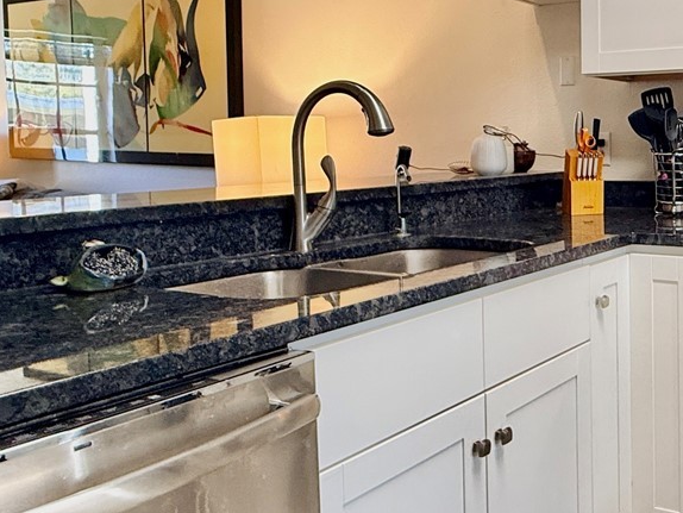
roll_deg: +0.3
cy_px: 181
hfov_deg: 43.4
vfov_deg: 36.5
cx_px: 626
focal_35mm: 39
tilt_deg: -2.8
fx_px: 770
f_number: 2.2
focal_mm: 2.22
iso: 200
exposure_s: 1/60
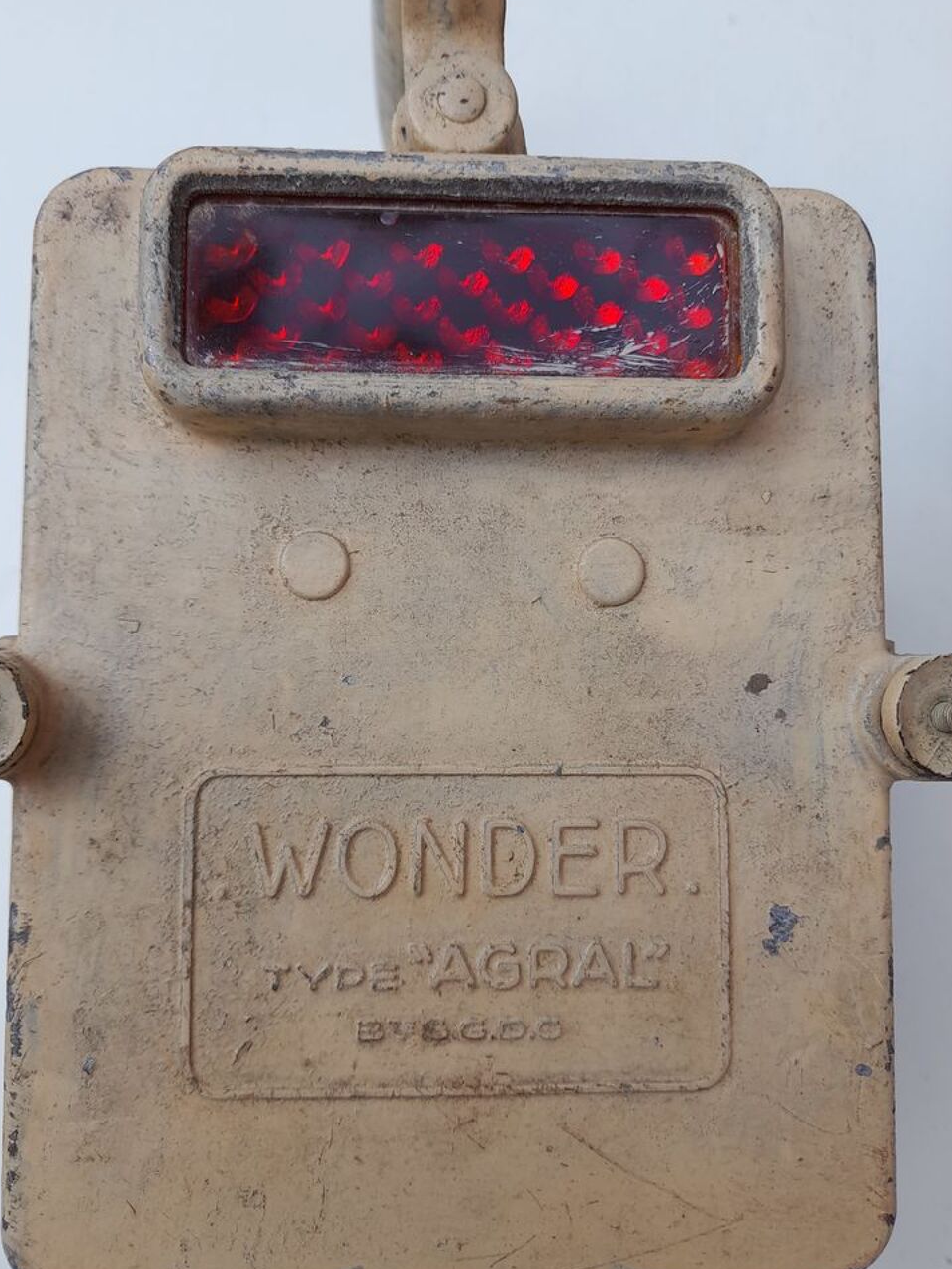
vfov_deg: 67.3
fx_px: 953
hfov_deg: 53.1
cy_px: 635
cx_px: 464
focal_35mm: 26
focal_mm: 4.6
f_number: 2
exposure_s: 1/159
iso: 20
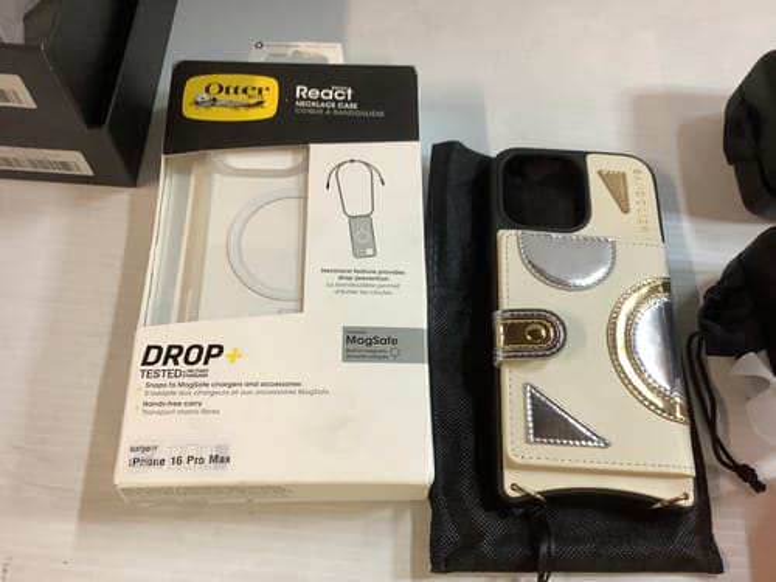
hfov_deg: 58.4
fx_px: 695
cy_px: 291
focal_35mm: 31
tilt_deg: -65.2
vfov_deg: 45.4
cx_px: 388
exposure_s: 1/50
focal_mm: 3.3
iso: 160
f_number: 2.4
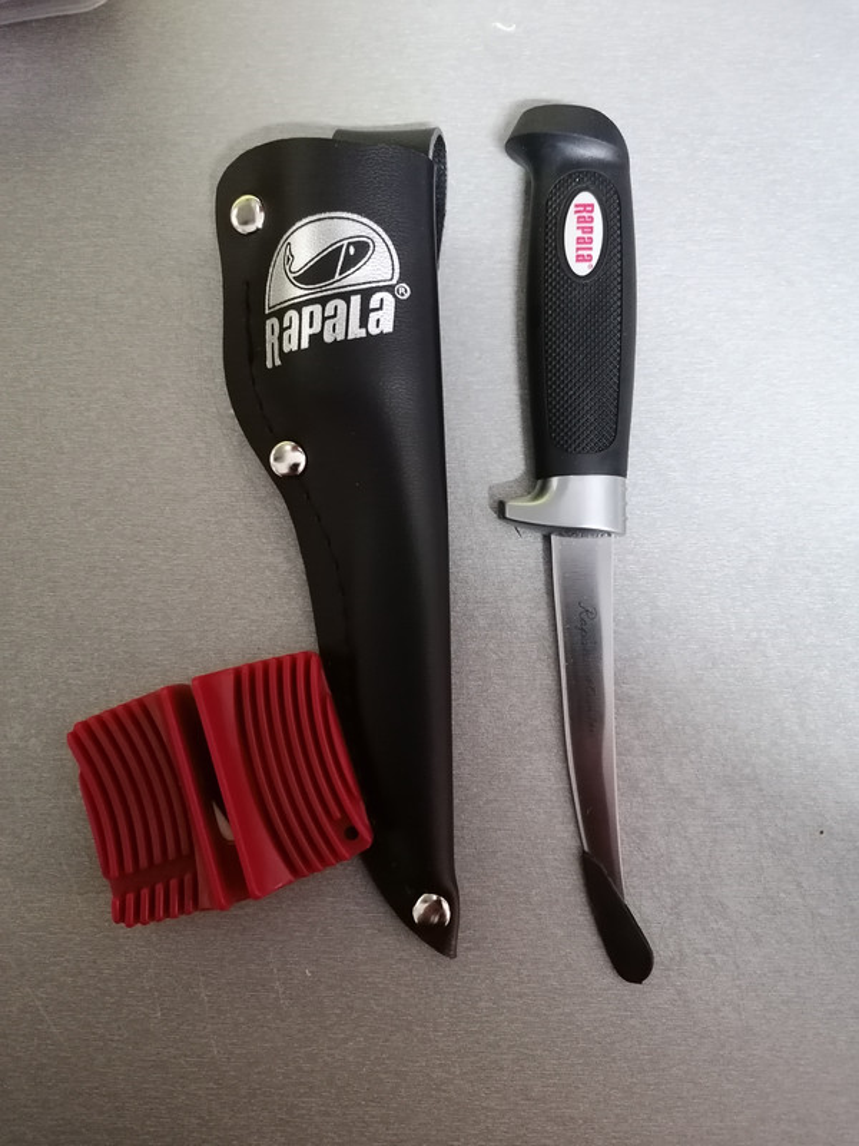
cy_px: 573
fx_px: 893
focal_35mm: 27
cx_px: 430
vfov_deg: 65.3
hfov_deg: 51.4
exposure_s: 1/16.7
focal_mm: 4.75
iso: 1600
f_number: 1.8
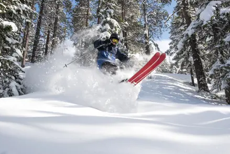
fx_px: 211
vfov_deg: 40.0
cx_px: 114
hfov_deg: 57.2
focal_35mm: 33
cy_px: 79
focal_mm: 31
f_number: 6.3
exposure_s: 1/1000
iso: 200
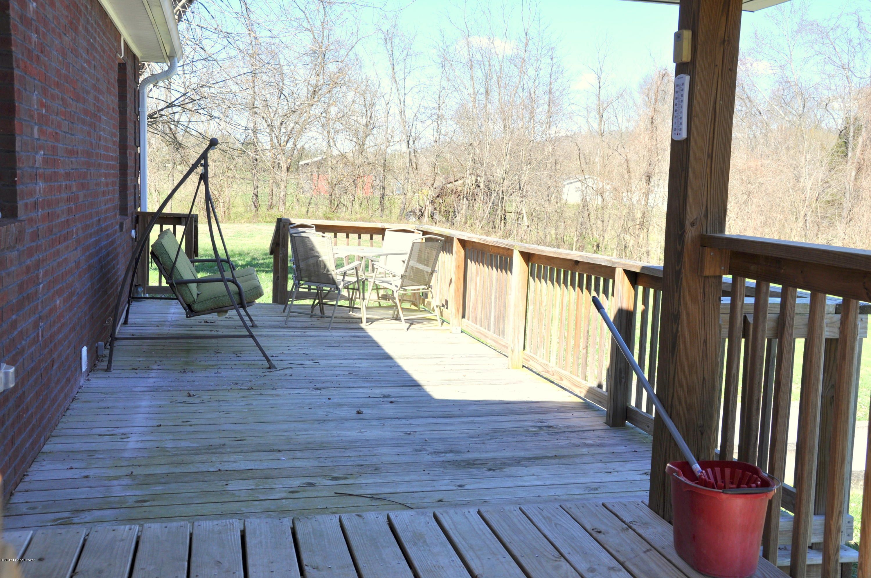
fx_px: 942
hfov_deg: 49.6
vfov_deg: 34.1
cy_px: 289
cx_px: 436
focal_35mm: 39
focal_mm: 26
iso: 200
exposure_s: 1/250
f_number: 8
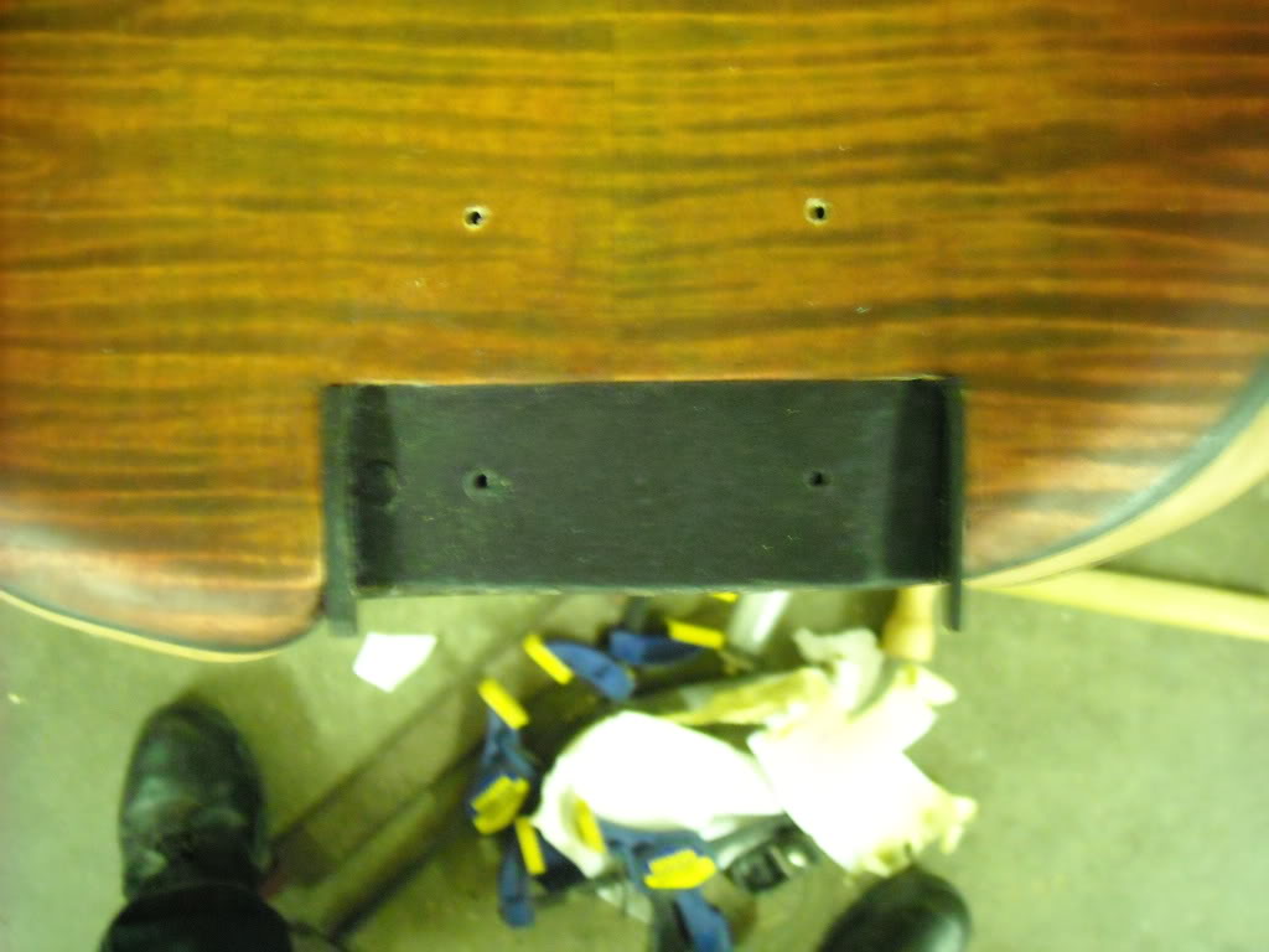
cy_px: 476
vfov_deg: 40.7
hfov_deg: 52.6
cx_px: 634
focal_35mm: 35
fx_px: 1283
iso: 800
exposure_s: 1/4
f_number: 2.8
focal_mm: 5.7
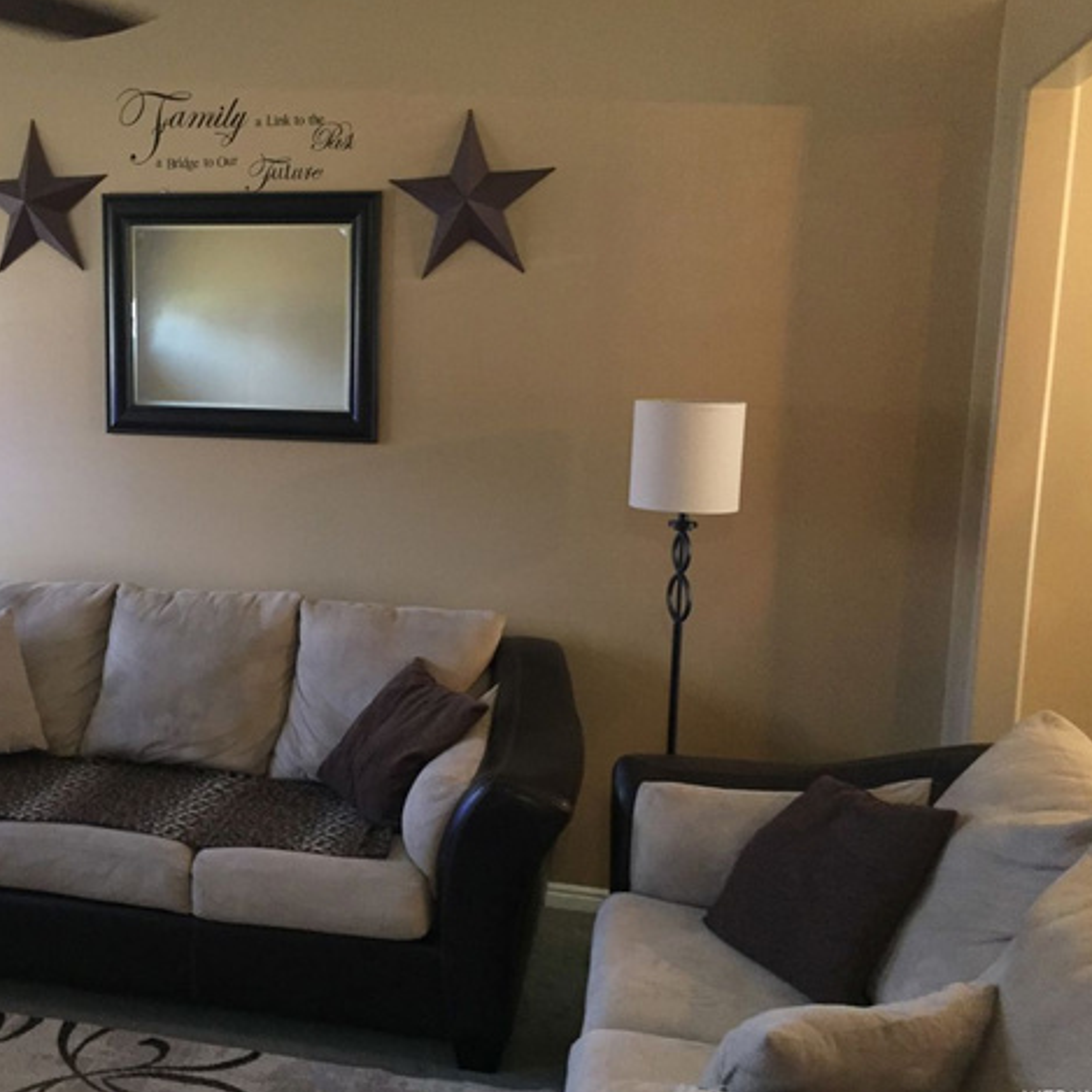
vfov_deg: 47.2
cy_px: 549
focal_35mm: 35
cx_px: 363
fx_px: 1249
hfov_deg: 46.5
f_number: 2.2
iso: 250
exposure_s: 1/30
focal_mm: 4.15
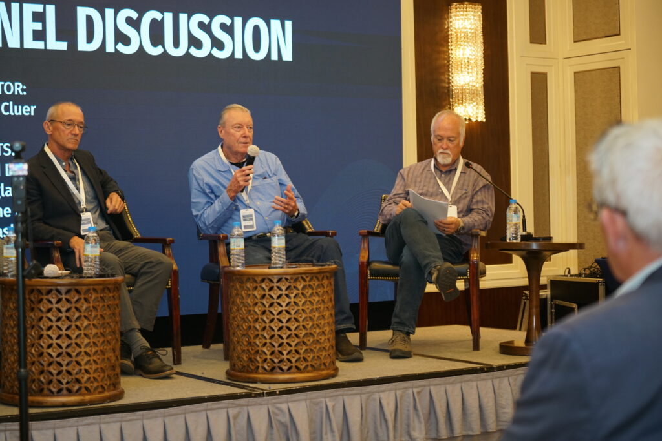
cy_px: 220
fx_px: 1287
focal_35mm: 70
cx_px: 331
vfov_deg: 19.5
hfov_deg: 28.8
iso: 1000
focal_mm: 70
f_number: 4
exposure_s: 1/125
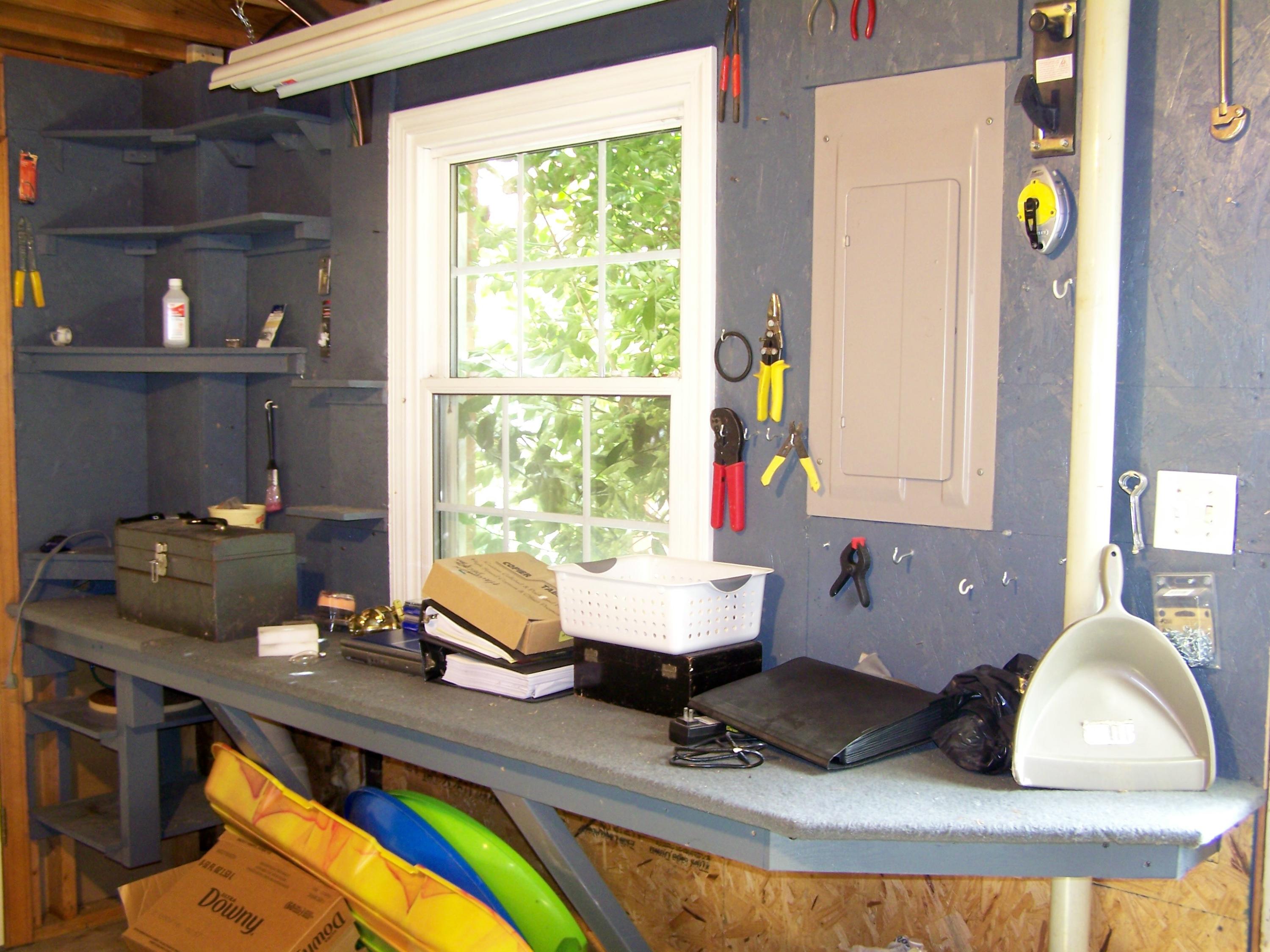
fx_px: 1394
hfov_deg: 49.0
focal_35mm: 38
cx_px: 635
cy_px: 476
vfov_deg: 37.7
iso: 80
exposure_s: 1/4
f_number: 2.8
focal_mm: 6.3
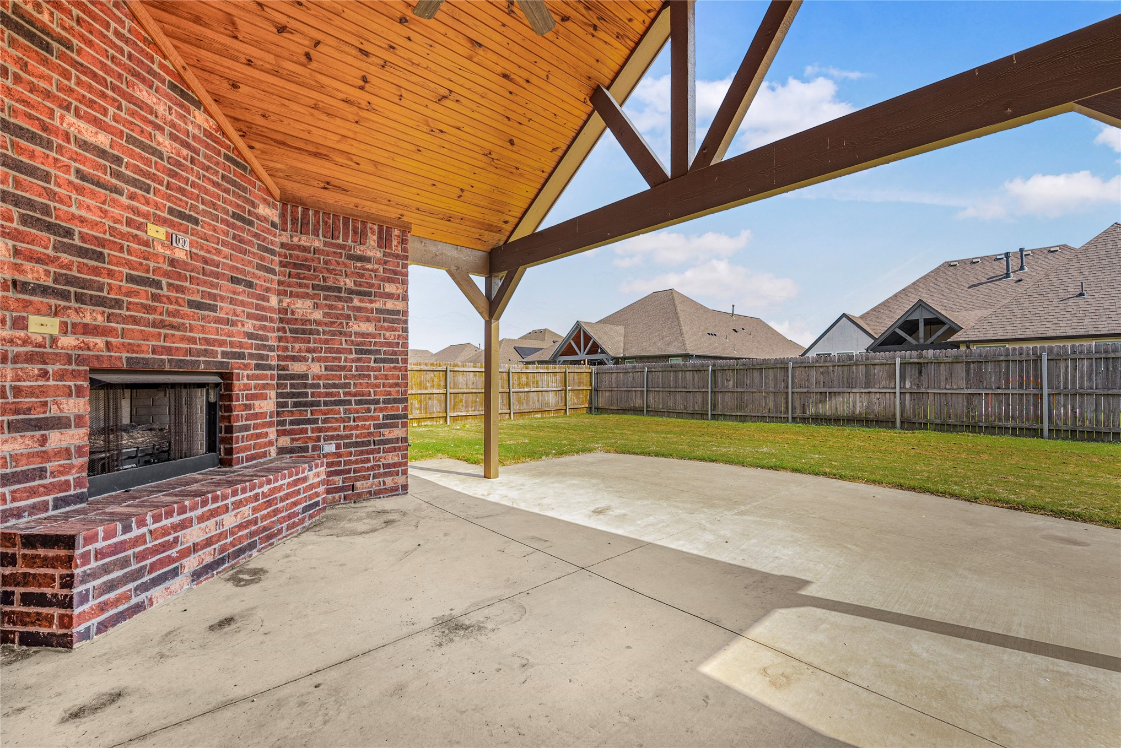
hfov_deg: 104.2
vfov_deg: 81.3
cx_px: 560
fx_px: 436
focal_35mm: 14
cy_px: 374
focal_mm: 14
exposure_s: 1/60
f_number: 9
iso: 125
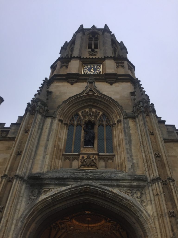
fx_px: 199
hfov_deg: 48.2
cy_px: 119
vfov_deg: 61.7
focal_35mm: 29
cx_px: 89
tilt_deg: +45.6
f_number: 2.2
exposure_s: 1/50
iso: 40
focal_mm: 4.15
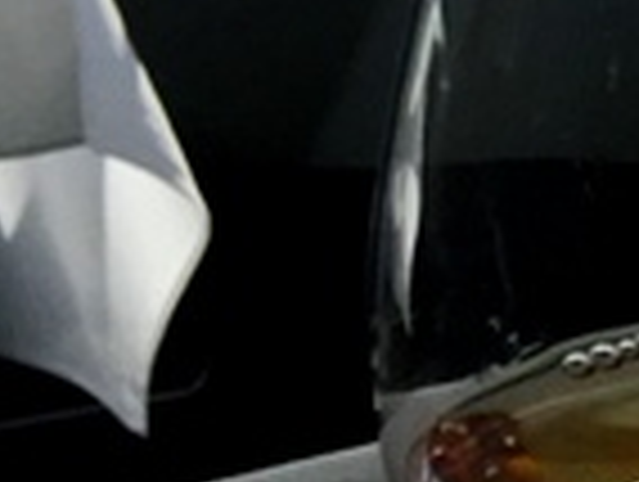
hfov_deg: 9.9
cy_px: -275
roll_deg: -2.2
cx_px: 1764
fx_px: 3014
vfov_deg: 8.9
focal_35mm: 163
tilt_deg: -5.9
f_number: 2.2
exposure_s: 1/1647
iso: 32
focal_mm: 4.15
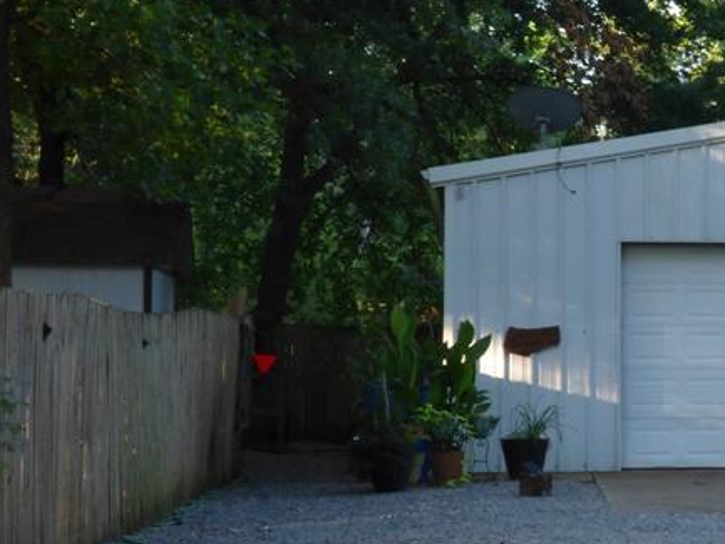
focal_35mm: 130
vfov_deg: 11.4
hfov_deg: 14.8
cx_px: 782
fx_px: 2723
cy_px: 311
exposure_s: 1/60
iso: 250
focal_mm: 9.92
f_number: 5
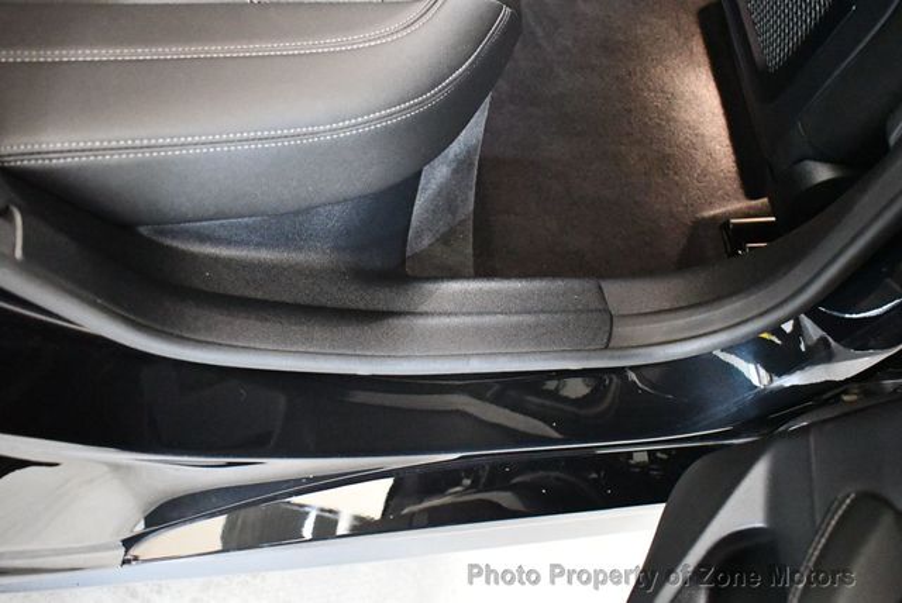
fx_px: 903
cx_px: 451
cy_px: 302
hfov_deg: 53.1
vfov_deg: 36.9
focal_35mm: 36
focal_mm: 18
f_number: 3.5
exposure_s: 1/60
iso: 12800
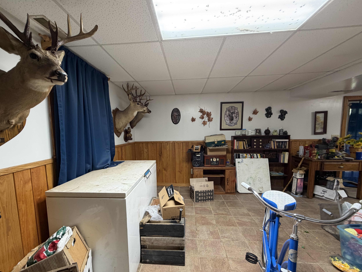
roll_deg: +0.2
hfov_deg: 94.4
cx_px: 170
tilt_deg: -6.5
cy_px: 148
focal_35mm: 16
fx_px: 167
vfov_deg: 77.9
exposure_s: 1/60
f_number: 2.2
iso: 200
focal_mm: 2.22
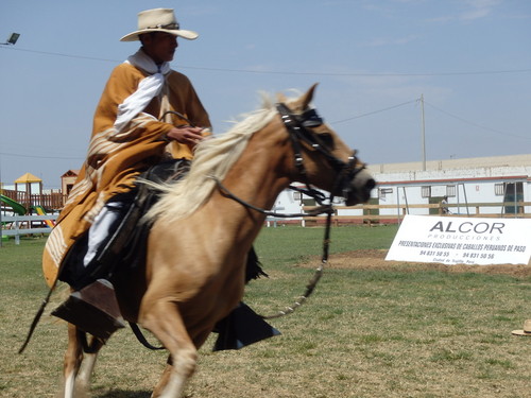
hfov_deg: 34.3
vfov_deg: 26.1
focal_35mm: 56
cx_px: 266
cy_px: 199
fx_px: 859
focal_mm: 10
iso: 125
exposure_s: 1/100
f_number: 14
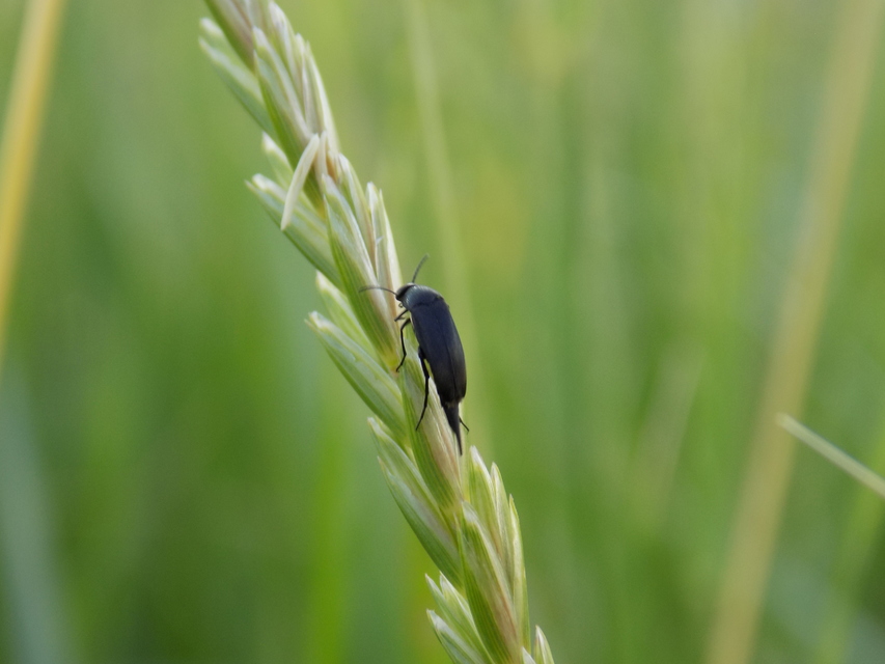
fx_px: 3017
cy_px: 332
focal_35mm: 118
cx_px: 442
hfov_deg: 16.7
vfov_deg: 12.6
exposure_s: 1/50
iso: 80
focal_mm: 20.9
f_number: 4.8
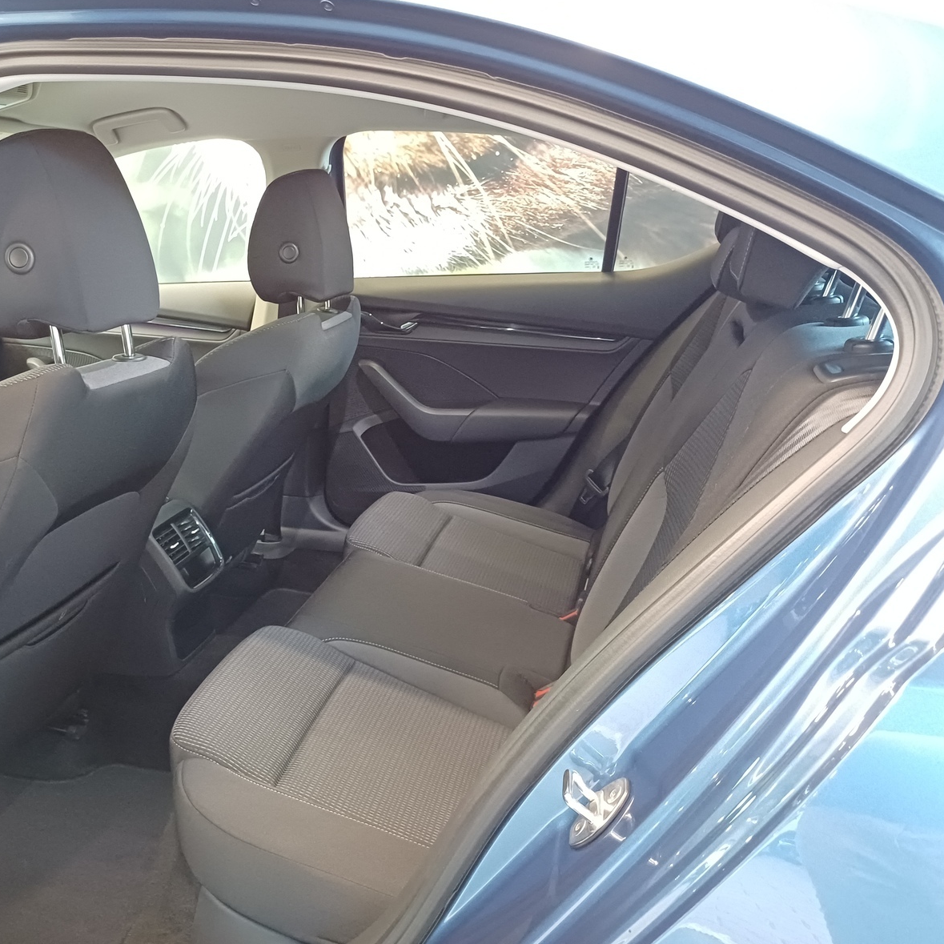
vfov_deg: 54.0
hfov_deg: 53.7
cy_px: 465
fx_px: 926
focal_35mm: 30
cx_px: 385
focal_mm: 4.65
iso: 1000
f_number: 1.8
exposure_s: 1/20
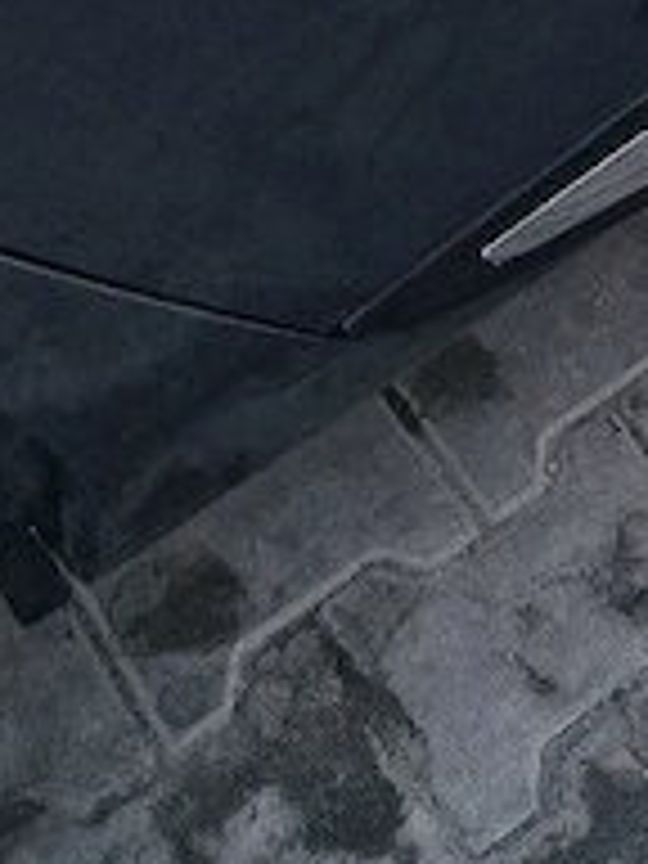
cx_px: 824
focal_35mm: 96
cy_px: -842
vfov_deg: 16.1
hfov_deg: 14.8
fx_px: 2396
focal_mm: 5.54
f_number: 1.8
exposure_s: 1/333
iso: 50
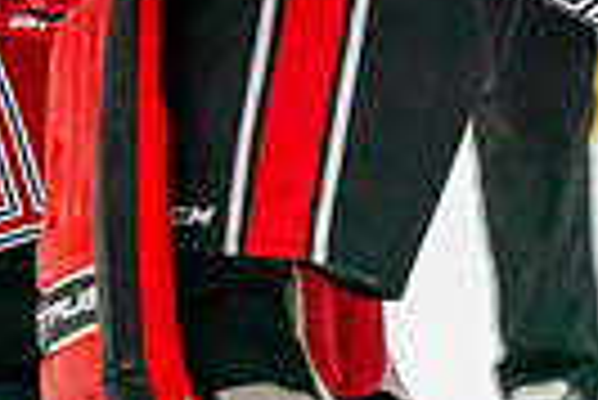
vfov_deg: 1.6
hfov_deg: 2.4
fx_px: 14451
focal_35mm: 869
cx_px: 103
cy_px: -461
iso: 3200
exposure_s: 1/1250
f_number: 2.8
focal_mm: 200
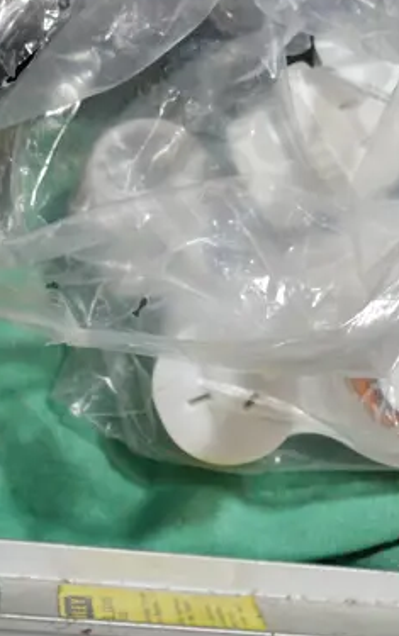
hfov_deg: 16.0
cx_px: 357
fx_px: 1407
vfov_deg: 24.7
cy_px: 57
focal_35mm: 81
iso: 200
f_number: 3.5
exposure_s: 1/80
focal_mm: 14
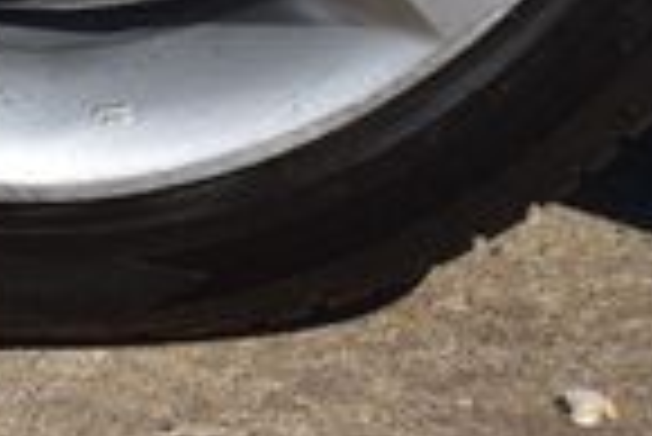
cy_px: -279
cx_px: 148
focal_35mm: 231
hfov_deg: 8.9
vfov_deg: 5.9
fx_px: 4191
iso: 200
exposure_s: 1/500
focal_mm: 35
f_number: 11
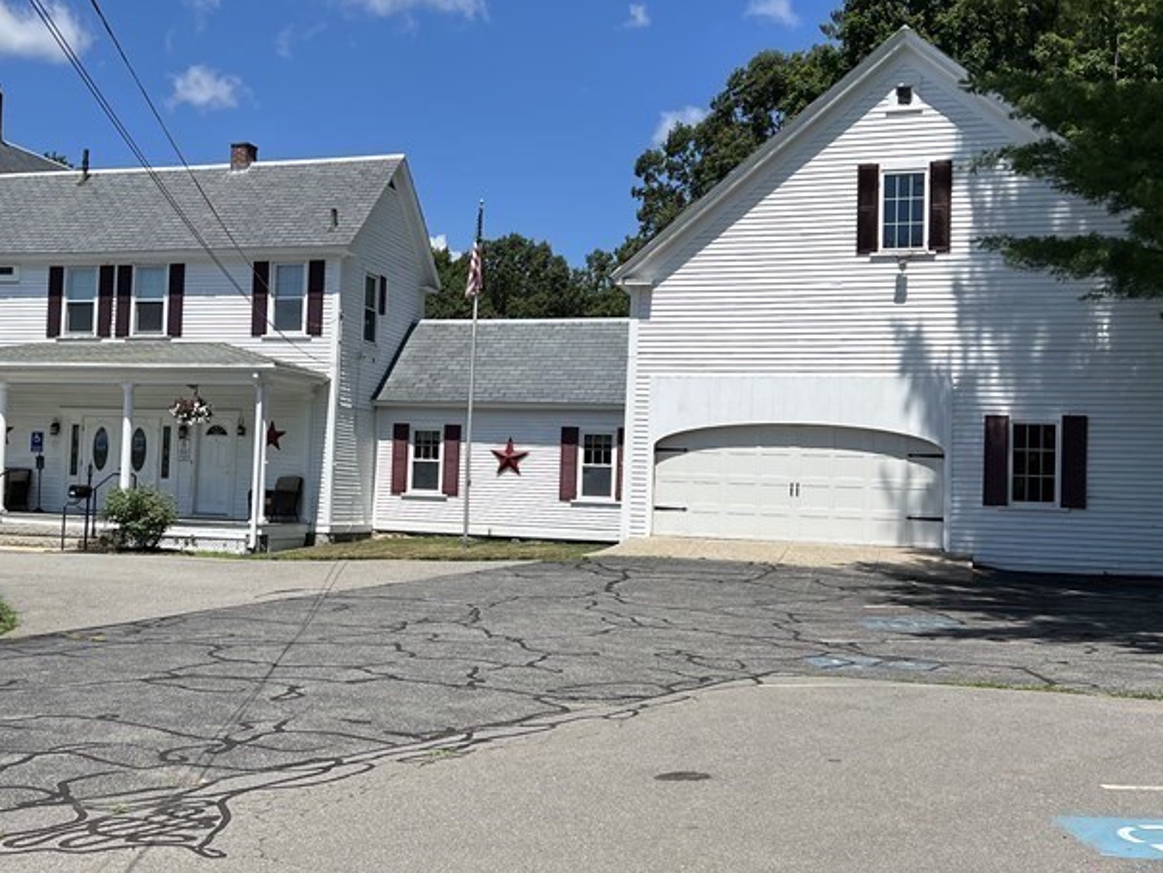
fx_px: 1479
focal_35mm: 44
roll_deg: -2.2
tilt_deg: +2.7
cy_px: 417
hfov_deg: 42.3
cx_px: 383
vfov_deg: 32.9
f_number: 1.5
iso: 50
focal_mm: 5.7
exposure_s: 1/6579
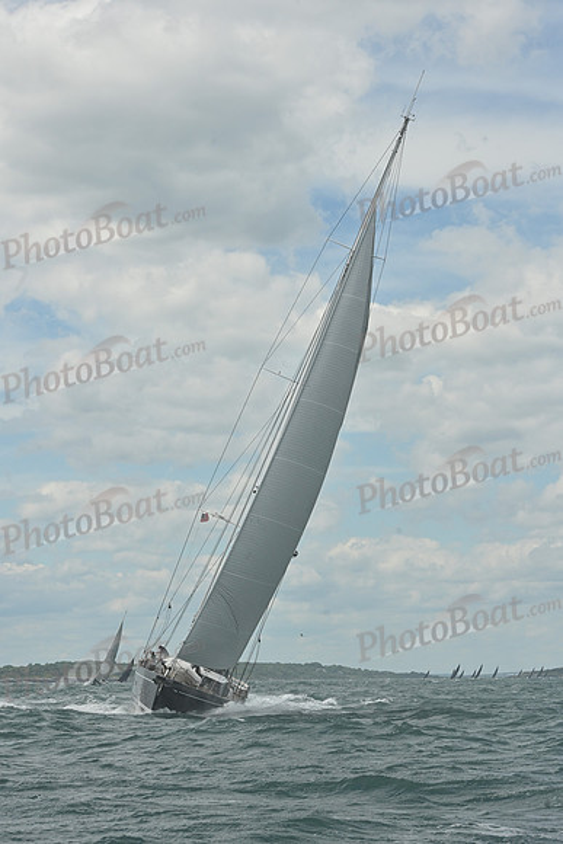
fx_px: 2297
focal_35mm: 98
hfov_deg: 14.0
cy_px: 422
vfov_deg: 20.8
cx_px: 282
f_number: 10
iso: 320
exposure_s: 1/1250
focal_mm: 98
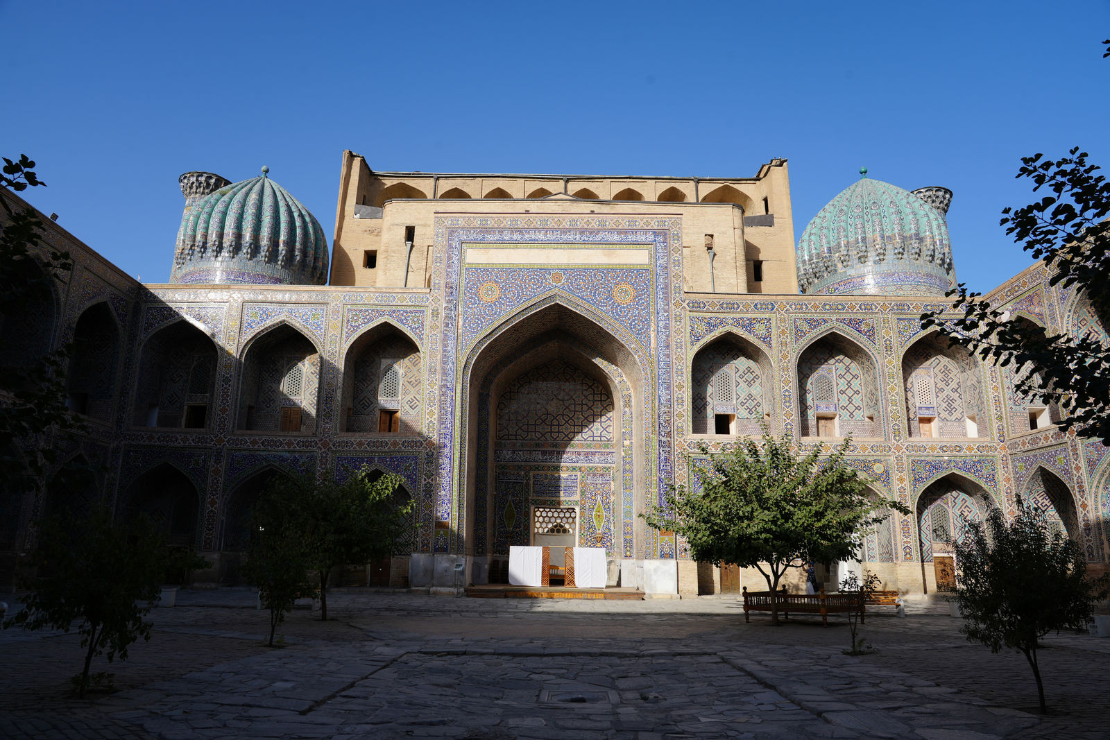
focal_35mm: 24
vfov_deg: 53.1
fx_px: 740
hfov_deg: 73.7
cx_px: 555
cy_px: 370
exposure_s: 1/160
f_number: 10
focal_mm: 24
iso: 100
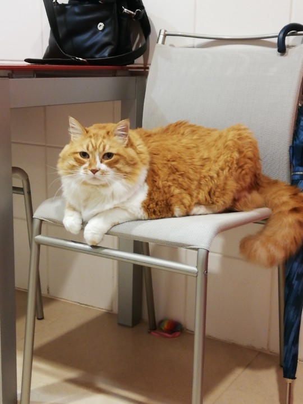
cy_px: 202
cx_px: 152
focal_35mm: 57
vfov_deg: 33.8
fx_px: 665
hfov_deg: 25.7
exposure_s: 1/16.7
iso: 640
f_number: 2.2
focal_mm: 3.81
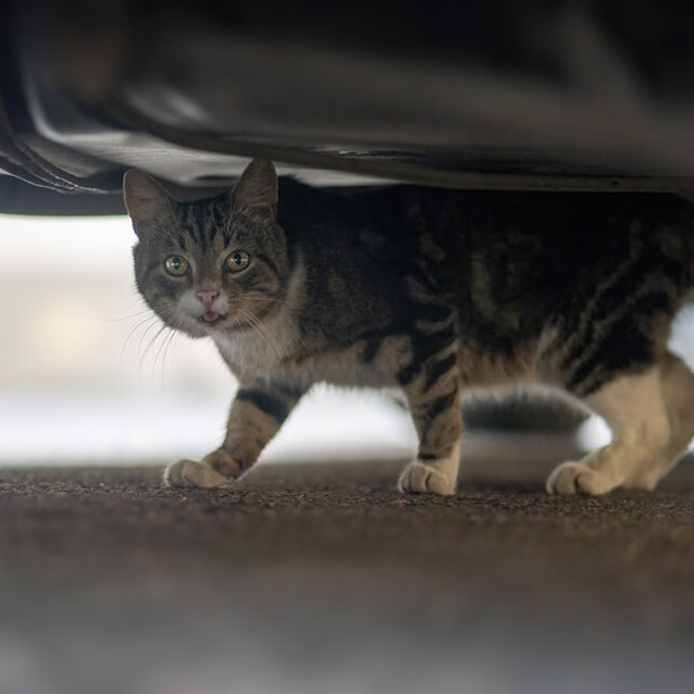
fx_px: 2631
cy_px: 368
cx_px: 268
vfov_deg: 15.0
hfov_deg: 15.0
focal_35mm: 116
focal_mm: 85
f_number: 1.8
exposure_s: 1/500
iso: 2000
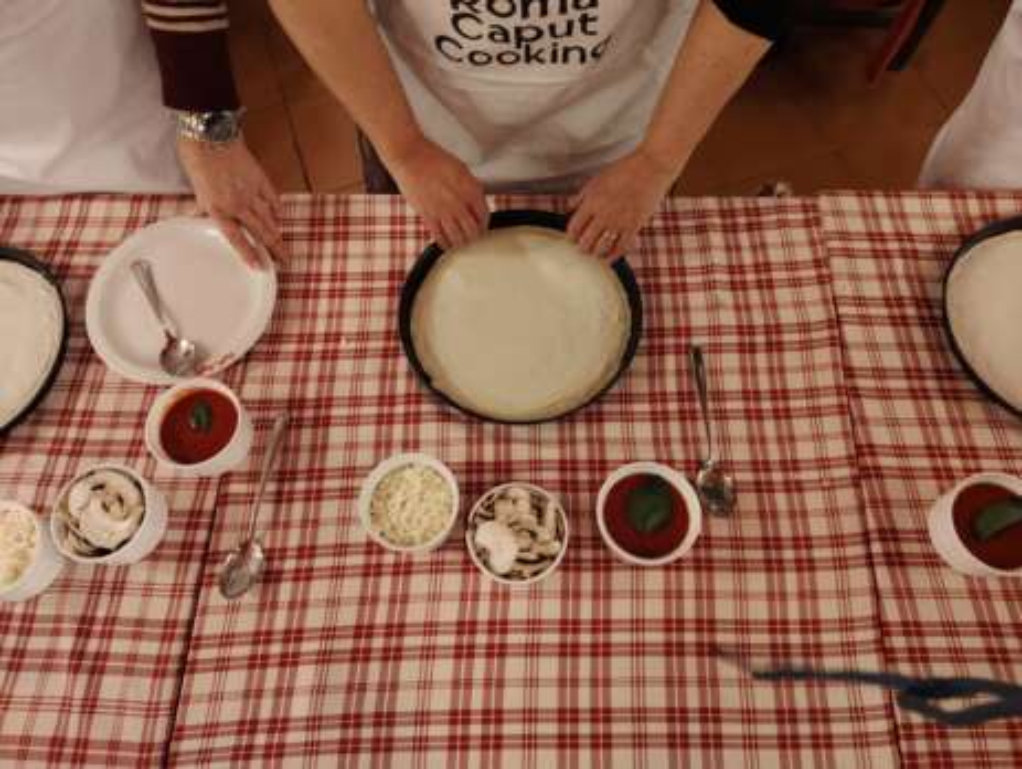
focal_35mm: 24
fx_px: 709
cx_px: 511
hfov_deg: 71.6
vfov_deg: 56.9
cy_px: 384
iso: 1441
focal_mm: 5.25
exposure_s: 1/25
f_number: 1.75
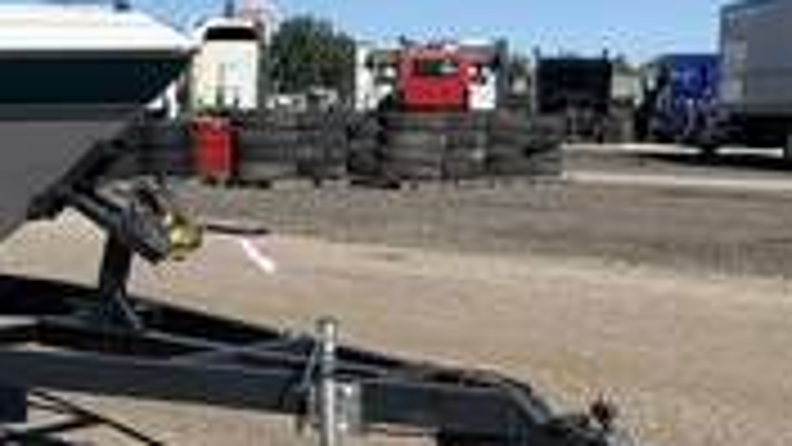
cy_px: 162
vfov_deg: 16.7
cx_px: -9
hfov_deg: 27.6
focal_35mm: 72
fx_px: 1512
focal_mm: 3
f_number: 1.8
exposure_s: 1/2320
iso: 25
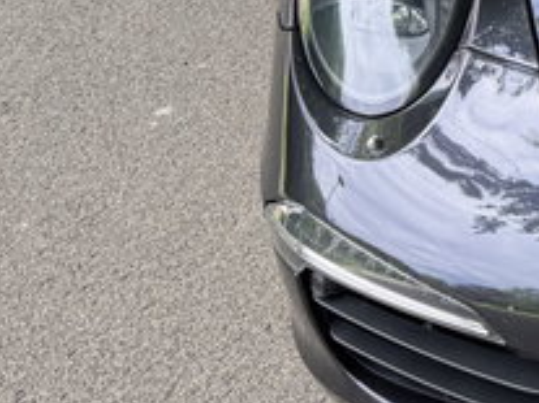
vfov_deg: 15.8
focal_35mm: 89
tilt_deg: -21.5
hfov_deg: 18.4
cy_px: -112
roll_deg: +0.5
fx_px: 1385
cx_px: 898
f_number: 1.78
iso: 80
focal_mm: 6.76
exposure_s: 1/243
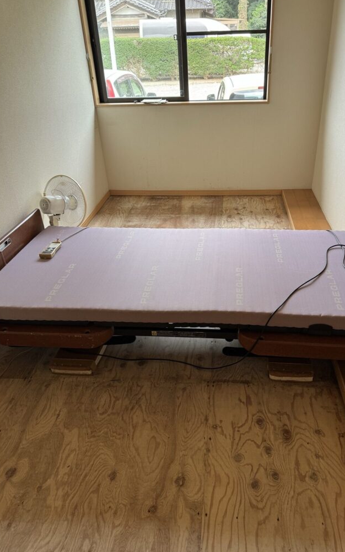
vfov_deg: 70.4
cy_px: 274
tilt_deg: -31.2
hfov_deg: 47.4
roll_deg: +0.9
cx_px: 203
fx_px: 391
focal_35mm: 26
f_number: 1.78
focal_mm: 6.76
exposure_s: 1/121
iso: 100
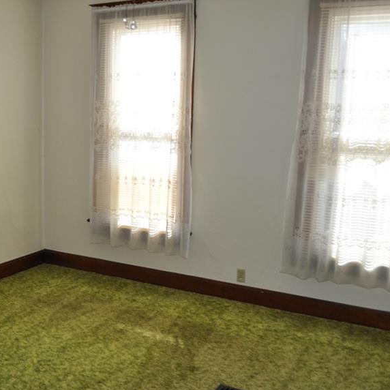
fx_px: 523
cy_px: 209
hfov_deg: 40.0
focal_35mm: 41
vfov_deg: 40.9
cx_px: 106
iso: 220
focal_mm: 18
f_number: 3.5
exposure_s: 1/200
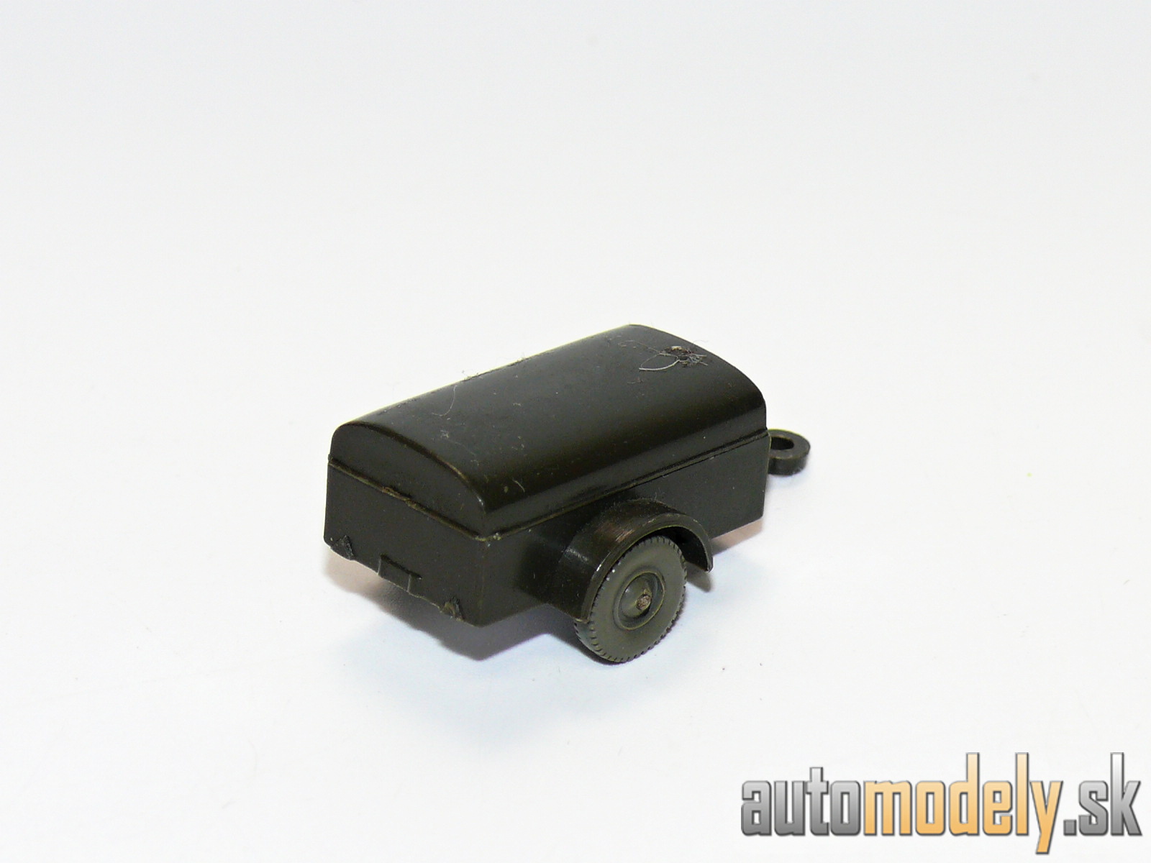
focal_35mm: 146
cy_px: 432
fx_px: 4855
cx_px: 576
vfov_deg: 10.2
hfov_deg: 13.5
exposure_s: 1/30
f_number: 4
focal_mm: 17.2
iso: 100
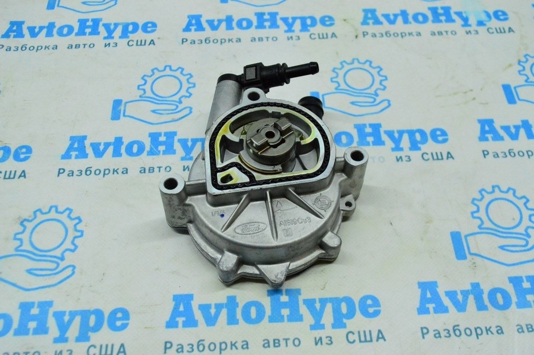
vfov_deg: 35.4
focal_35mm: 38
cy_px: 178
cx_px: 267
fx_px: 556
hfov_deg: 51.3
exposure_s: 1/640
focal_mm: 25
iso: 6400
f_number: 6.3
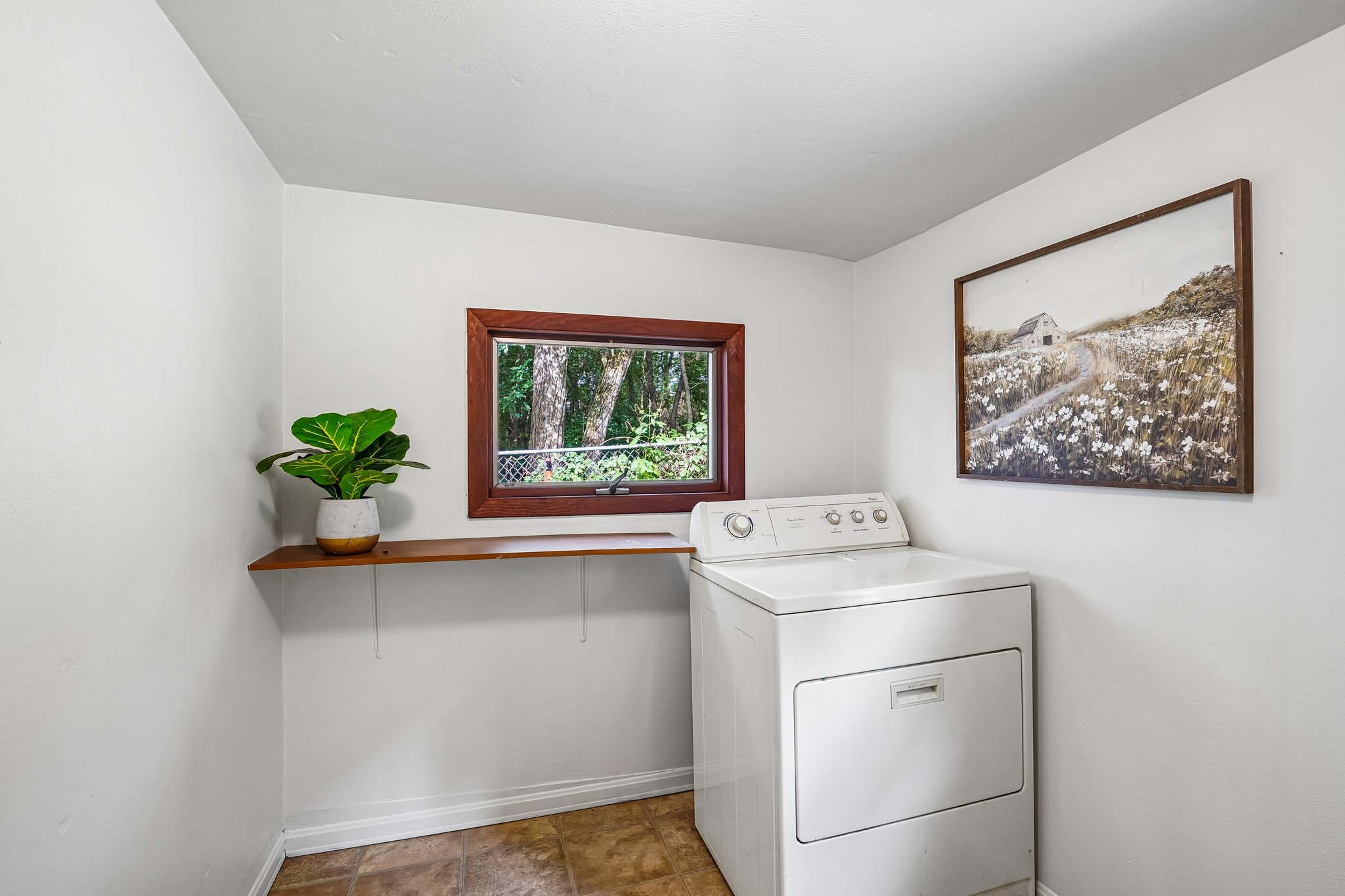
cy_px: 448
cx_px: 672
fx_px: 598
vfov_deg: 73.7
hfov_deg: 96.7
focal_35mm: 16
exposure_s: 1/10
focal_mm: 16
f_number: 8
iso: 400
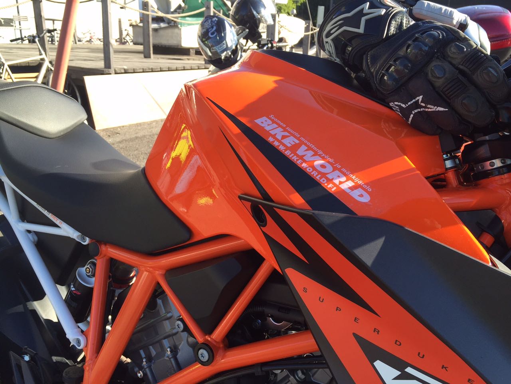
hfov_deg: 61.7
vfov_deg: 48.2
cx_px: 256
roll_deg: -3.5
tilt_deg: -18.2
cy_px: 192
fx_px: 428
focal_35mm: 29
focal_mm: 4.15
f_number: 2.2
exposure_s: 1/391
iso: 32
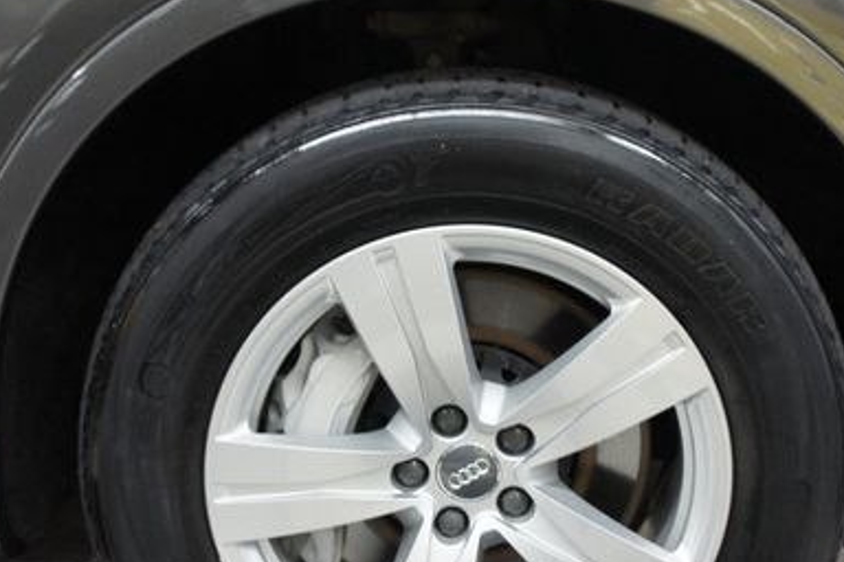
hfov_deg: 39.6
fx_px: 1172
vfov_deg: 26.8
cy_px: 373
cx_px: 466
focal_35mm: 50
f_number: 4
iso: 1600
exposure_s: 1/80
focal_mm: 20
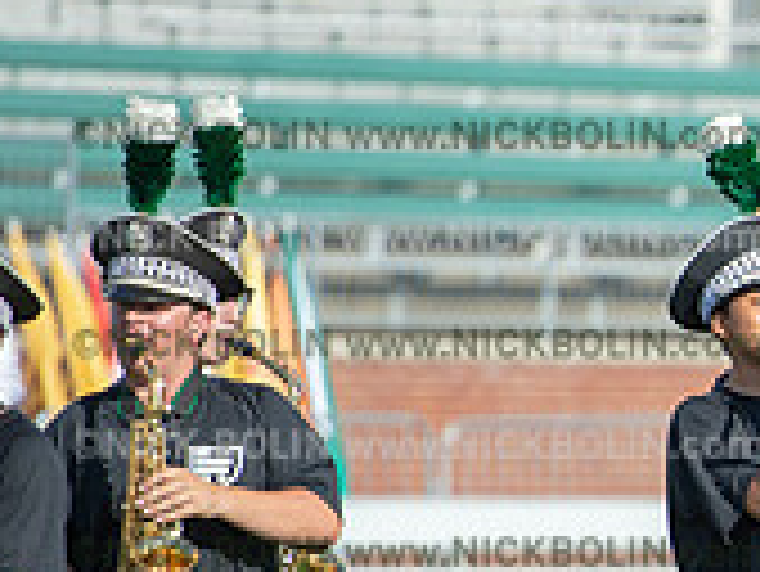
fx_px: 14457
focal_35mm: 658
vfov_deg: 2.3
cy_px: 446
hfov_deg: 3.0
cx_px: 1120
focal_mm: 200
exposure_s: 1/2000
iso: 160
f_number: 2.8
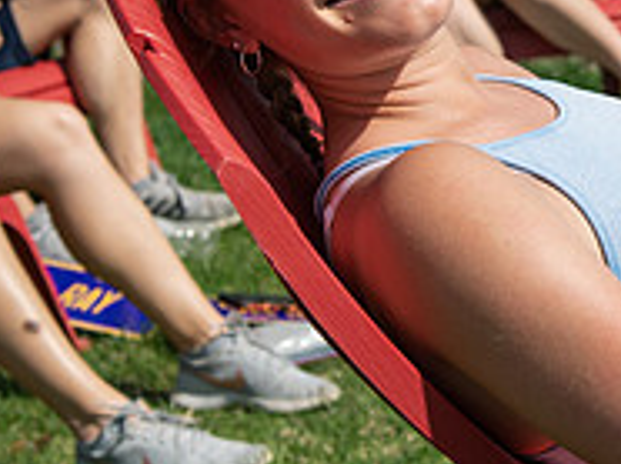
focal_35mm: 114
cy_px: 72
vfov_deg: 12.9
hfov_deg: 16.7
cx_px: 708
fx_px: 2042
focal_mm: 38
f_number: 5
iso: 125
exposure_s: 1/1000
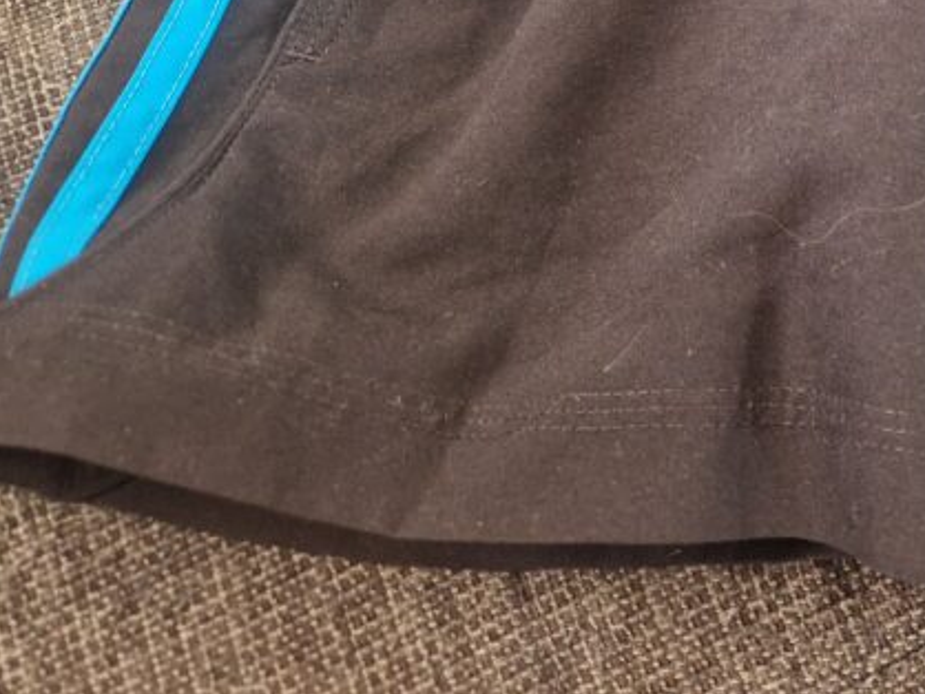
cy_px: -66
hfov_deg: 32.2
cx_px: 923
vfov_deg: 24.8
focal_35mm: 55
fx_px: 1471
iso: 800
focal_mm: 5.4
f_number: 1.8
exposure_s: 1/100
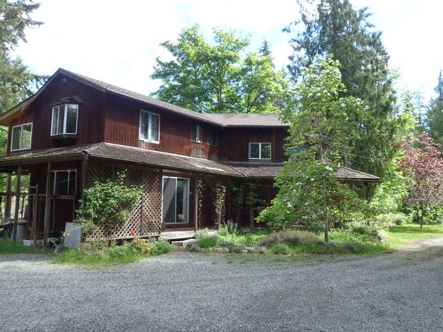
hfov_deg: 63.4
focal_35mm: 28
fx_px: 358
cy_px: 166
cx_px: 222
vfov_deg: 49.7
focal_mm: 5
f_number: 4
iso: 64
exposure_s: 1/100
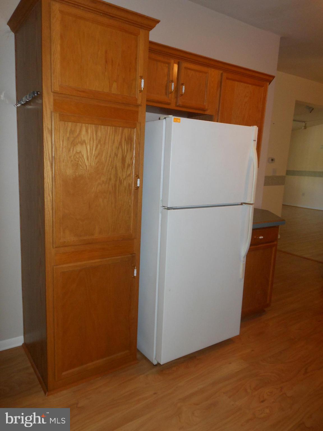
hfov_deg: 54.9
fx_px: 311
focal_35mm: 25
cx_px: 162
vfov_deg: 69.4
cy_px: 216
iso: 200
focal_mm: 4.5
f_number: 3.2
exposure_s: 1/25
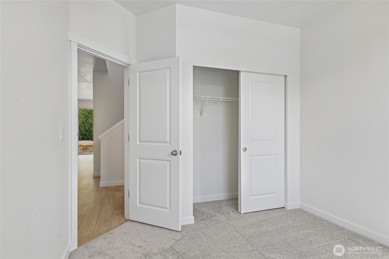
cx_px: 194
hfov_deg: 86.9
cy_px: 130
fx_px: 205
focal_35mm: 19
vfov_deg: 64.5
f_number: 8
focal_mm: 19
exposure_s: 1/80
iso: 400
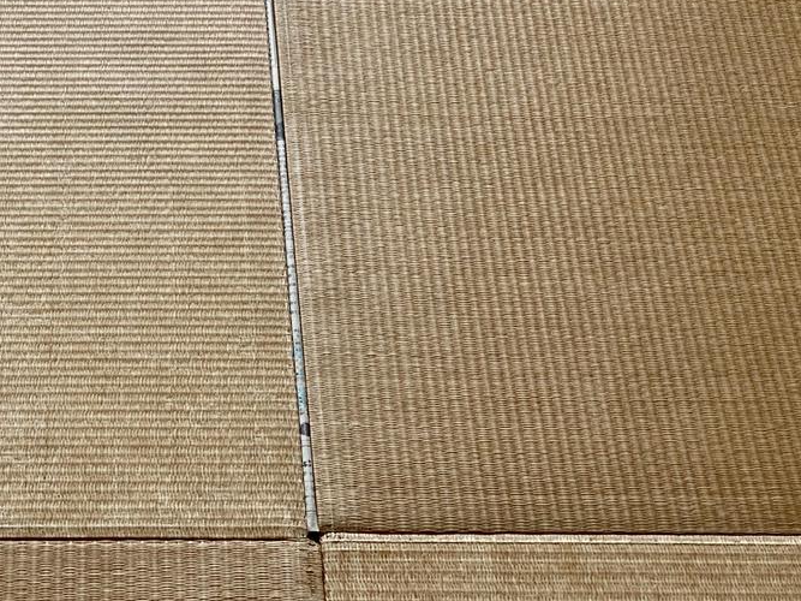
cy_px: 418
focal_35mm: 78
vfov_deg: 18.8
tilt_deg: -47.2
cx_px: 307
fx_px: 1805
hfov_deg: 25.0
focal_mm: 6
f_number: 2
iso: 80
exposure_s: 1/122
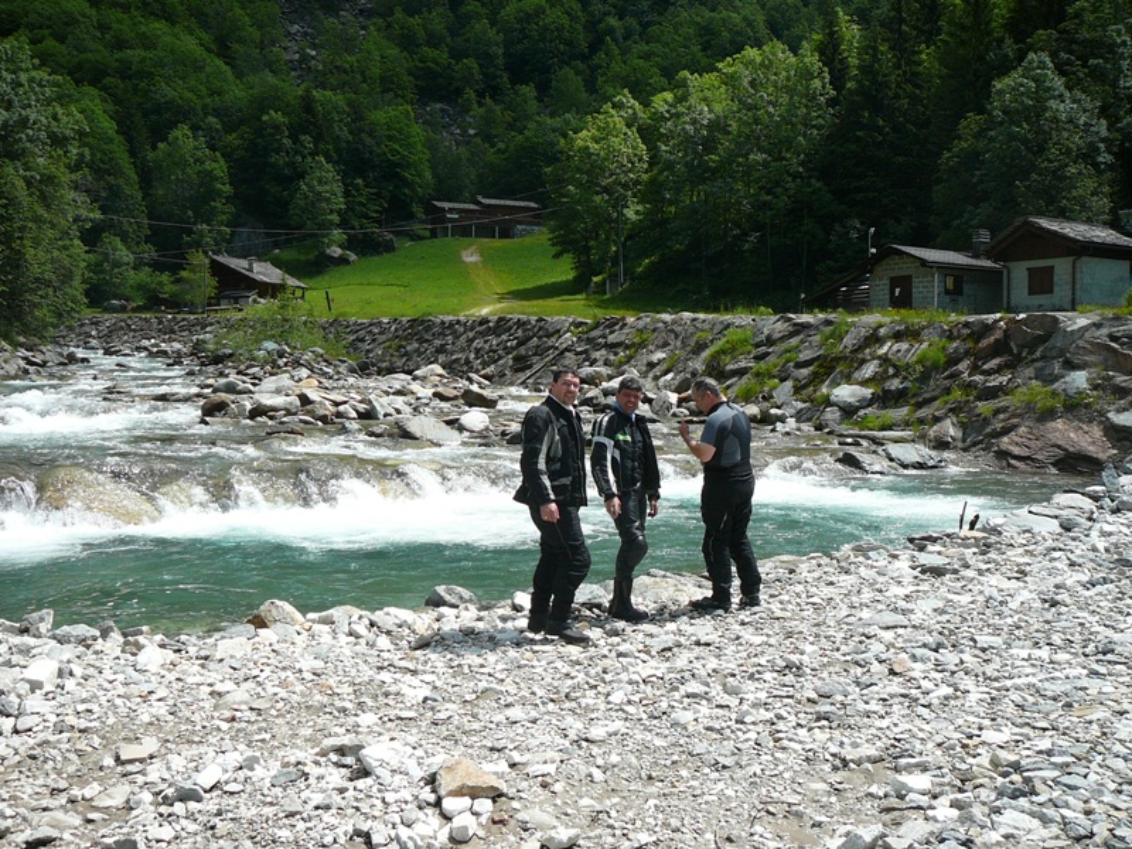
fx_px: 1145
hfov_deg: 52.6
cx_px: 566
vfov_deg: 40.7
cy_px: 424
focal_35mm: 35
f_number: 2.8
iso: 80
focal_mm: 5.2
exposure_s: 1/1000
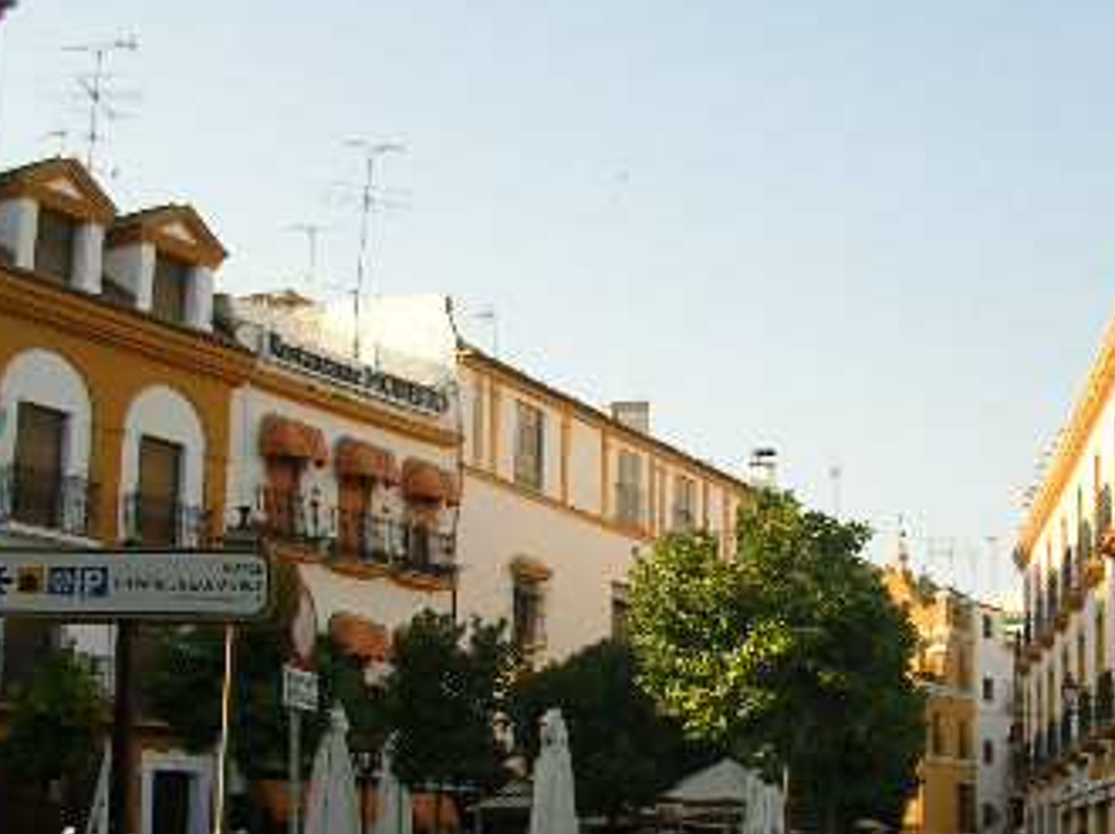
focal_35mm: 59
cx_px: 764
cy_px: 564
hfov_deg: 32.4
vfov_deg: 24.6
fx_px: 1899
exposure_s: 1/397
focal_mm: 5.8
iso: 50
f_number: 2.8
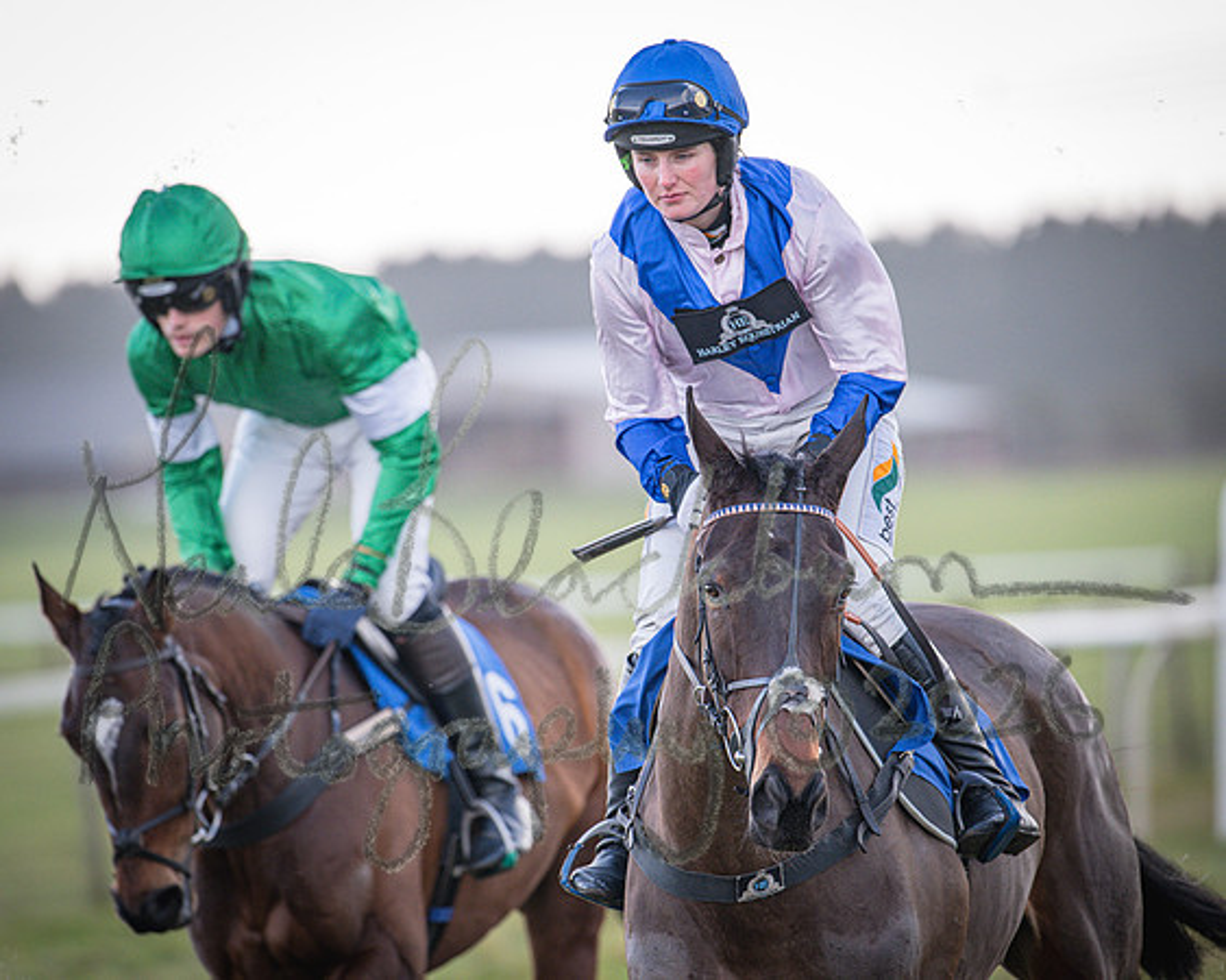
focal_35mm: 450
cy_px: 490
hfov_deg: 4.3
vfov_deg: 3.4
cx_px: 691
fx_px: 16340
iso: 800
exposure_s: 1/1250
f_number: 5
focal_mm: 400
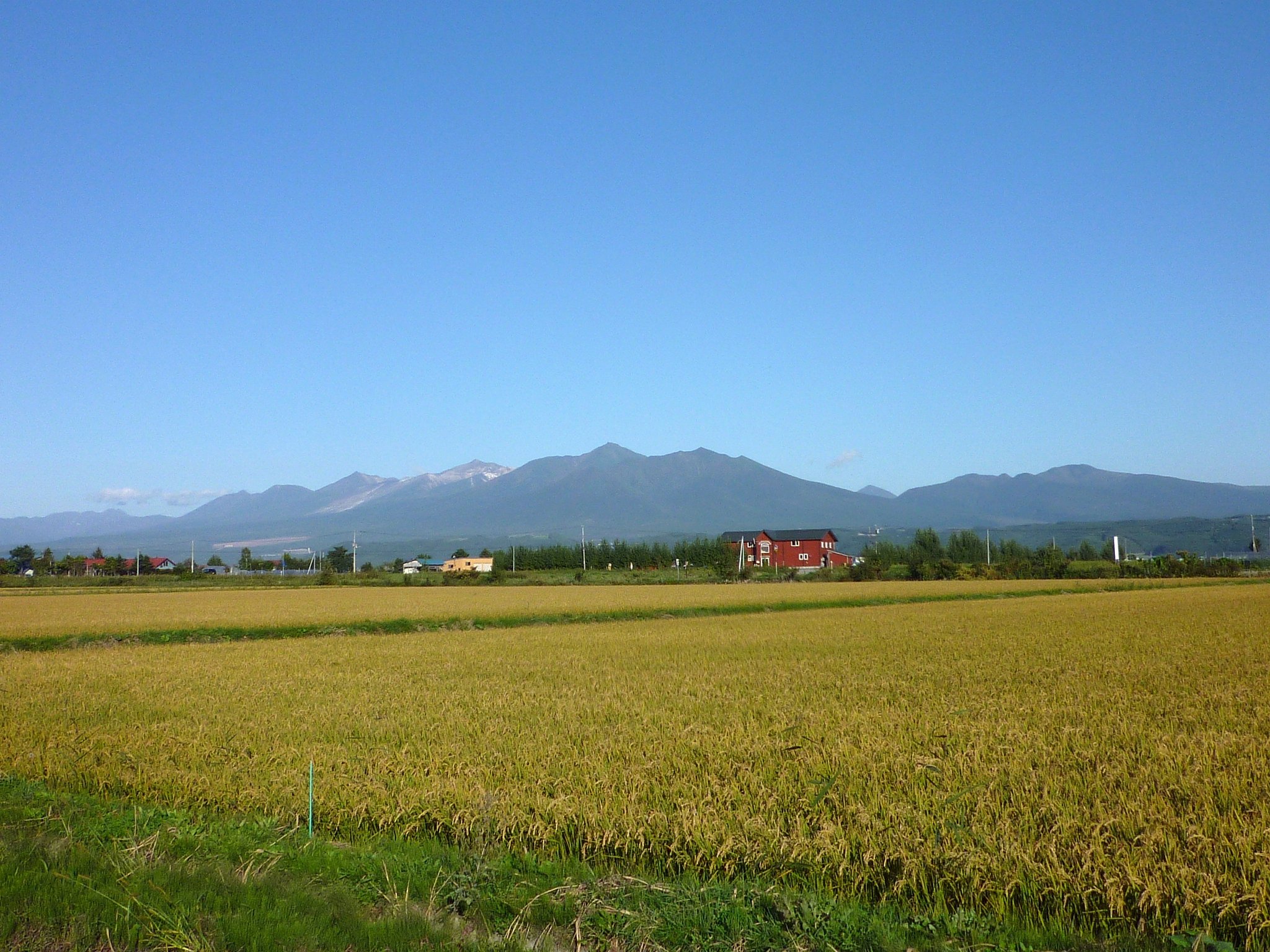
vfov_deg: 34.3
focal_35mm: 42
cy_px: 476
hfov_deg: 44.8
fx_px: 1541
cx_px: 635
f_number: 4.5
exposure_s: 1/800
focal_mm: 4.7
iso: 80
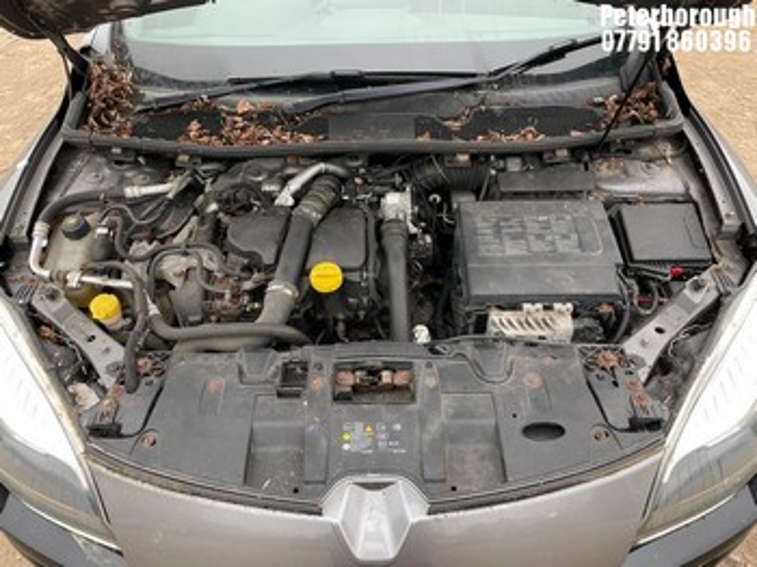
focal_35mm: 26
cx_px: 378
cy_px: 284
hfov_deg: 67.3
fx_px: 568
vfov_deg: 53.0
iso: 125
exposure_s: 1/105
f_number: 1.6
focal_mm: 4.2
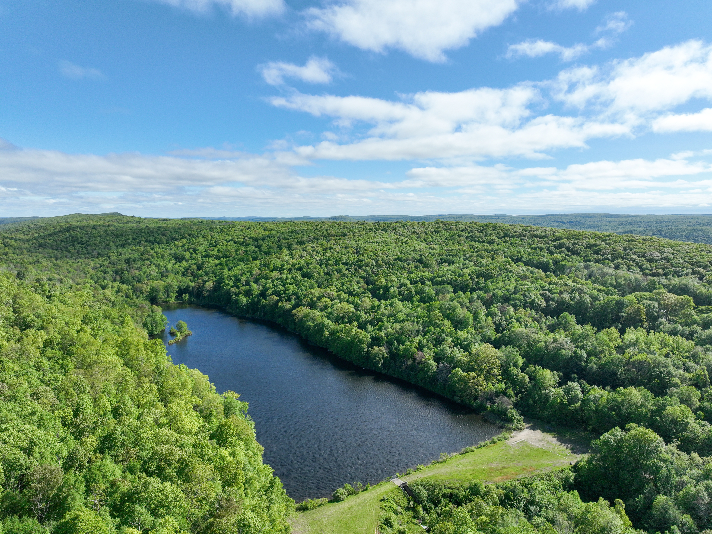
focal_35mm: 24
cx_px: 356
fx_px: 493
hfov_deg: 71.6
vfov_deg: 56.8
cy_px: 267
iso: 190
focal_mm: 12.29
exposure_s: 1/3200
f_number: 2.8
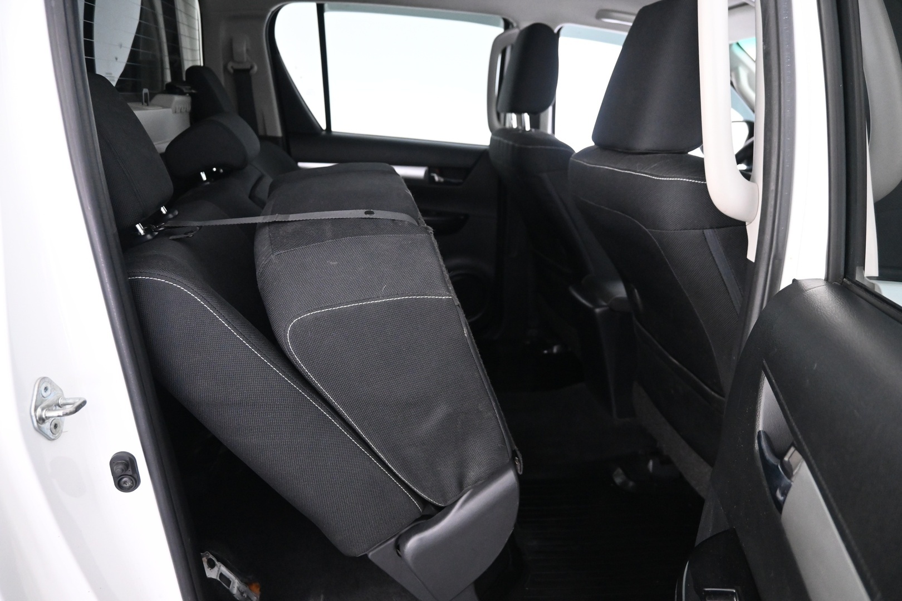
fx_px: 601
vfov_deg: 53.1
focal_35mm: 24
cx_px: 451
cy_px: 300
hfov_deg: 73.7
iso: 3600
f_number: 3.5
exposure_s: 1/25
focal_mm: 16
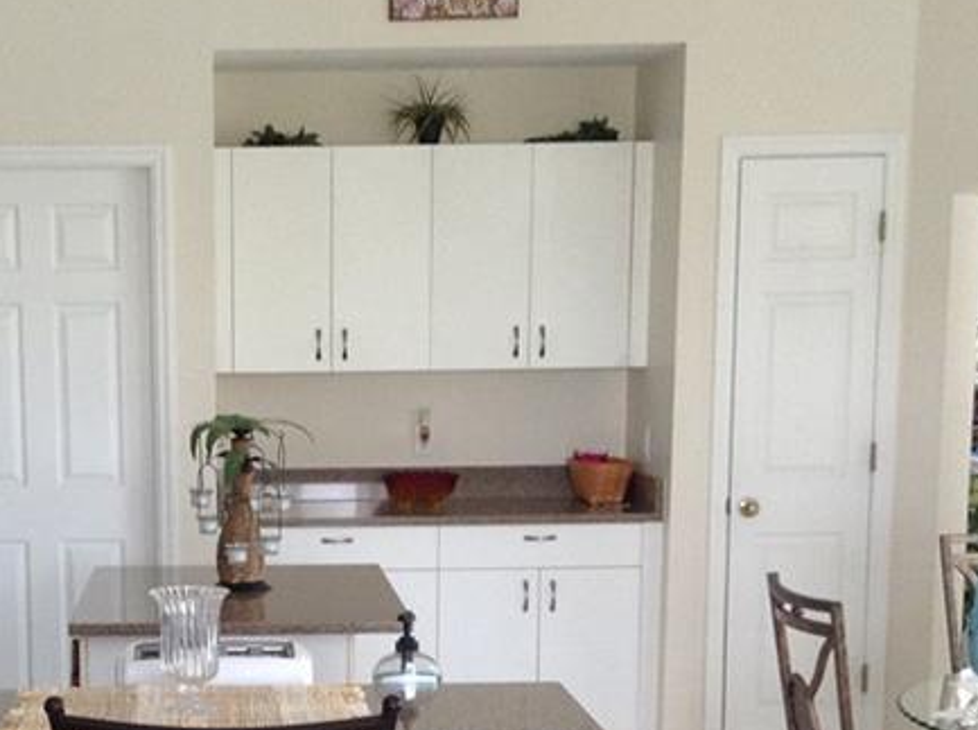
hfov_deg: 24.8
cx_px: 235
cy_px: 651
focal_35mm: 78
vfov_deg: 18.5
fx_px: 2199
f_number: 2.4
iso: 64
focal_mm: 3.3
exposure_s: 1/25
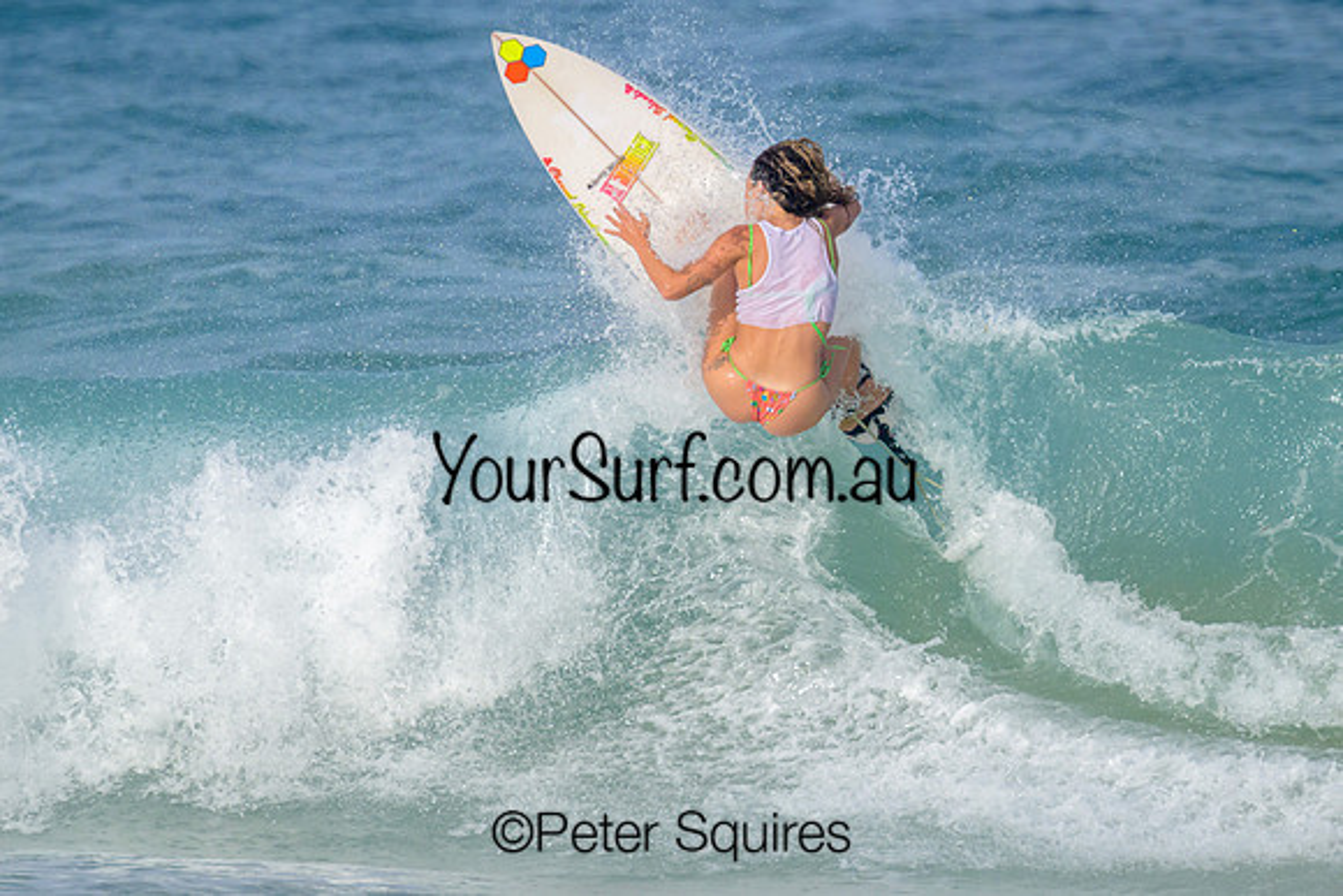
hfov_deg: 2.0
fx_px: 39112
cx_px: 822
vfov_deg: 1.3
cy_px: 374
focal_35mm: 1048
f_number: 11
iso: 1000
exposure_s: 1/1600
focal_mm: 800
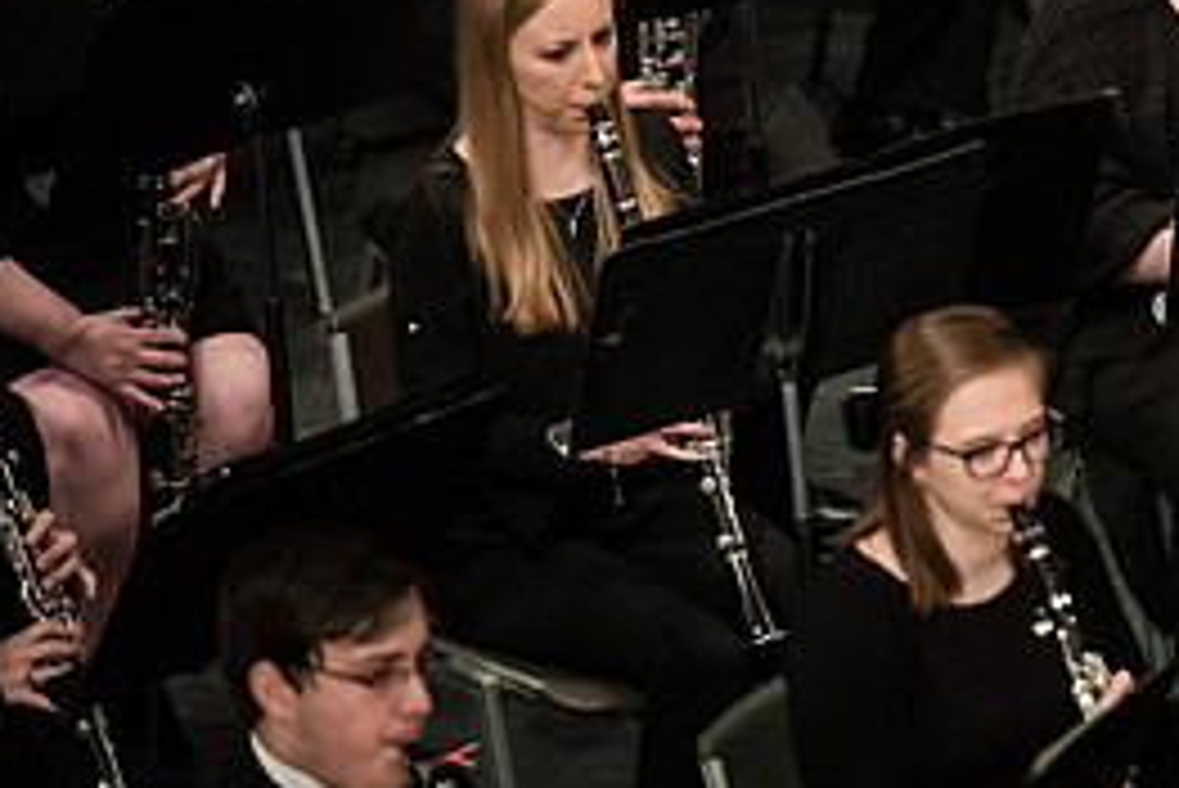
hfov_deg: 4.6
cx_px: 1138
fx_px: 14516
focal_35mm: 443
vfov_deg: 3.1
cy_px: 124
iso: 3200
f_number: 3.5
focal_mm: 200
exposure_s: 1/250
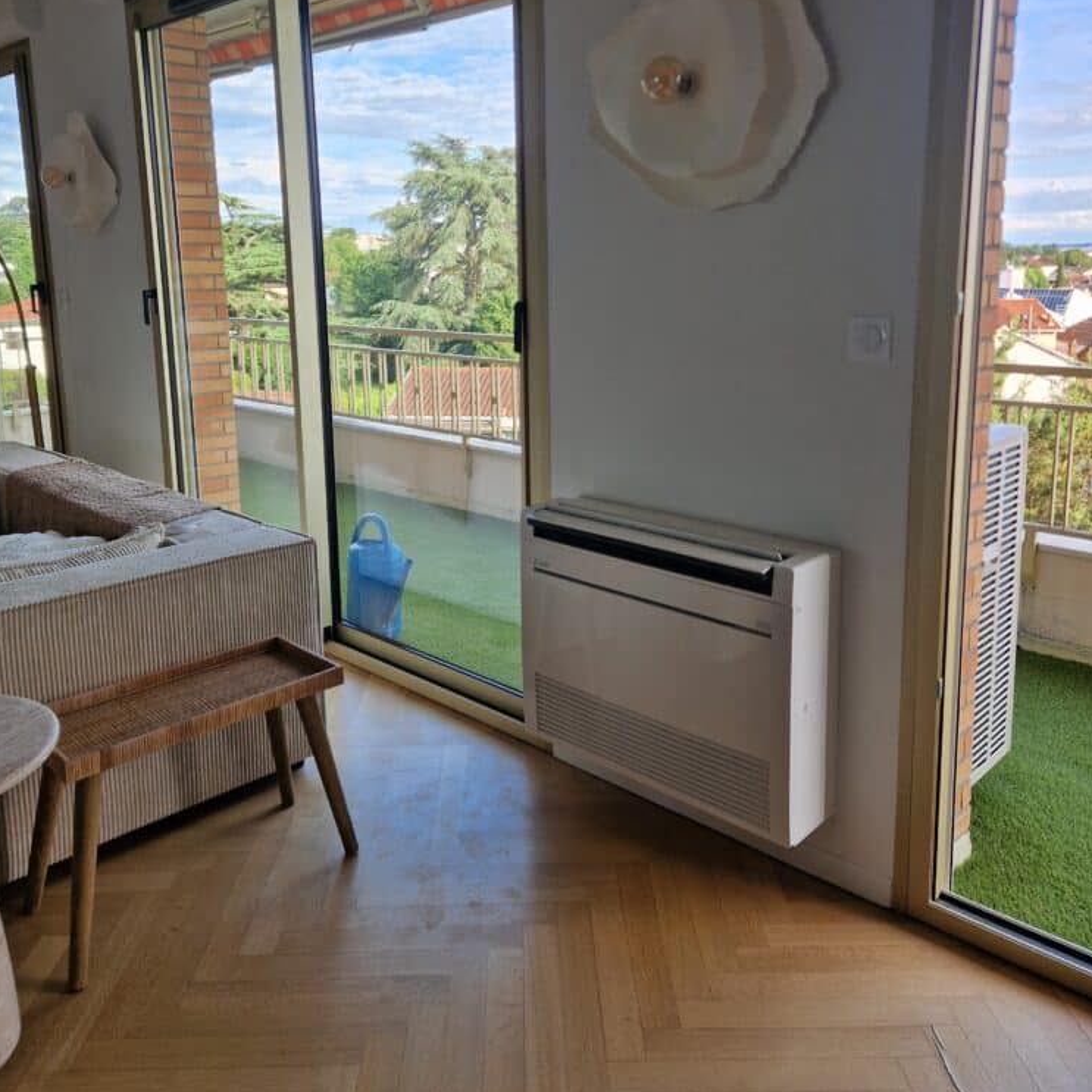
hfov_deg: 57.3
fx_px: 999
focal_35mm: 28
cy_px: 439
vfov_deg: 56.9
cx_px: 535
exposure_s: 1/180
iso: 50
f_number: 1.8
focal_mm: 5.4
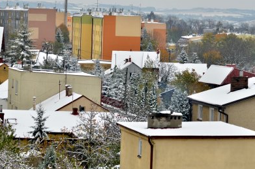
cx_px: 115
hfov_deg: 10.2
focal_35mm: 202
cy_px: 68
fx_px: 1425
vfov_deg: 6.8
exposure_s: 1/320
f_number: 4.5
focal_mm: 105
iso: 125
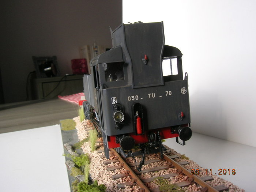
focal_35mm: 34
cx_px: 128
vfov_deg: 41.8
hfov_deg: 54.0
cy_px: 96
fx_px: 251
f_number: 4.9
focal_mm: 5.7
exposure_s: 1/105
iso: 50
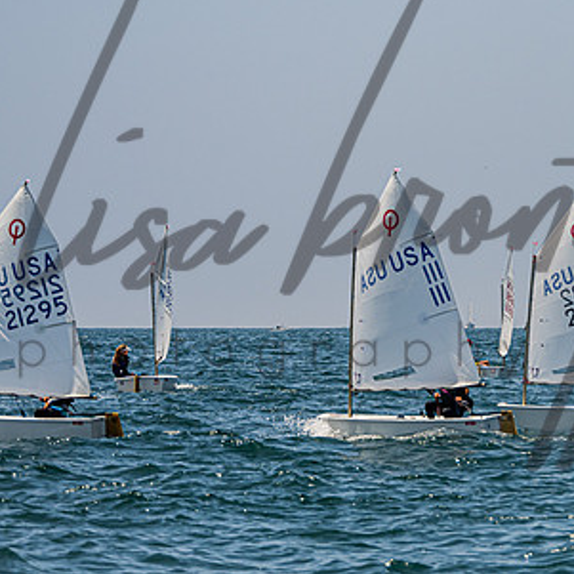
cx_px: 527
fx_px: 4165
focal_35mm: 222
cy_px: 253
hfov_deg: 7.9
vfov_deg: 7.9
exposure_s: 1/2000
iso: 250
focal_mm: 105
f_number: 6.3
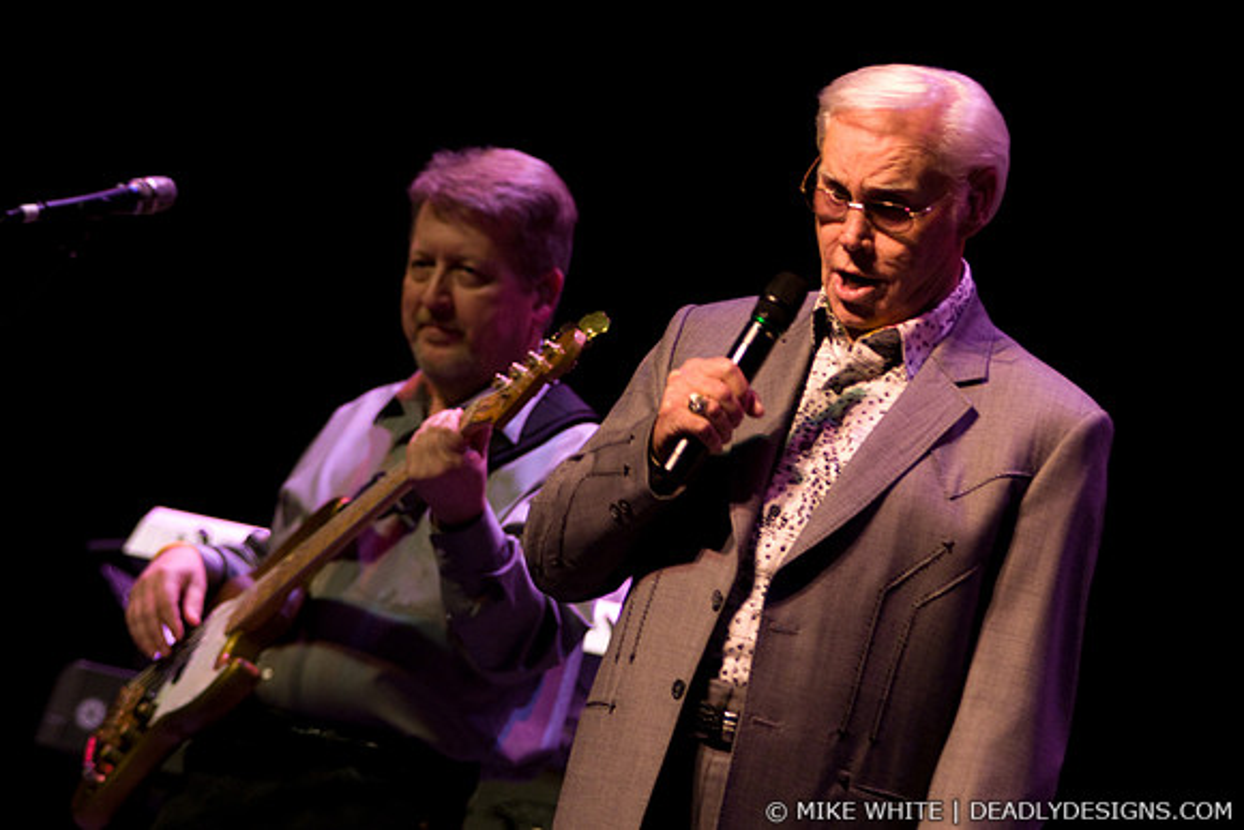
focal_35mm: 188
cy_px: 415
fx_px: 6480
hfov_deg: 11.0
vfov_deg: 7.3
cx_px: 622
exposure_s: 1/160
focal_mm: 125
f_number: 2.8
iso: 1000
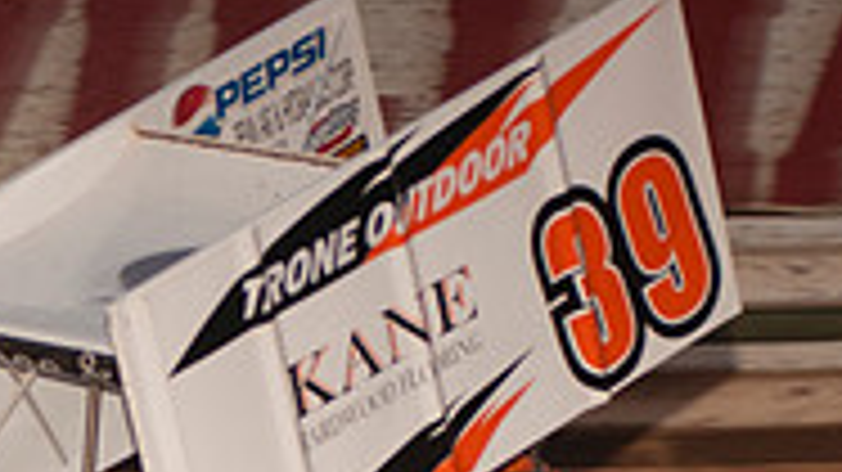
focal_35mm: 391
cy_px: 454
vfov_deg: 3.1
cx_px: -54
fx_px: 8726
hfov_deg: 5.5
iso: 400
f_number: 4
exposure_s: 1/400
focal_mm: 80
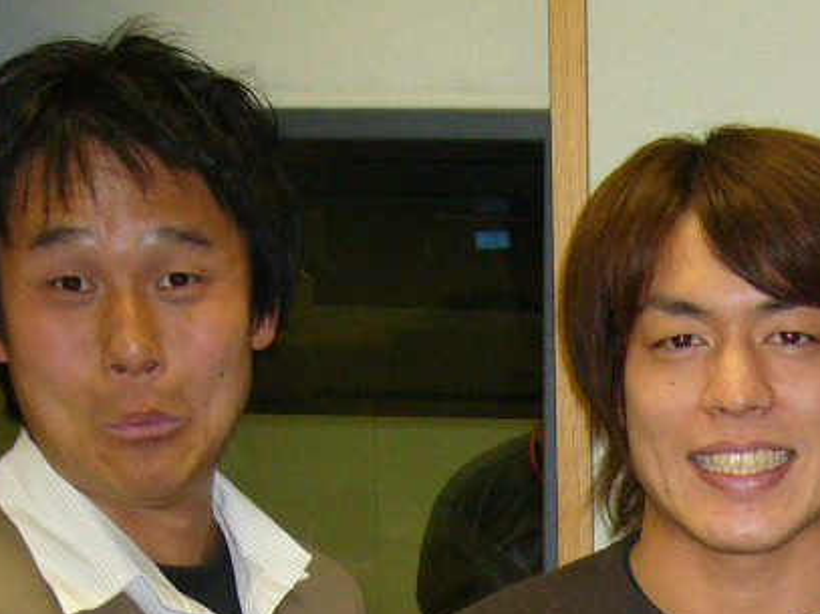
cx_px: 852
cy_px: 946
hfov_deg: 17.4
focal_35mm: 110
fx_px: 2605
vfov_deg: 12.7
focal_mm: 5.8
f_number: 2.8
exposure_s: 1/60
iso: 160
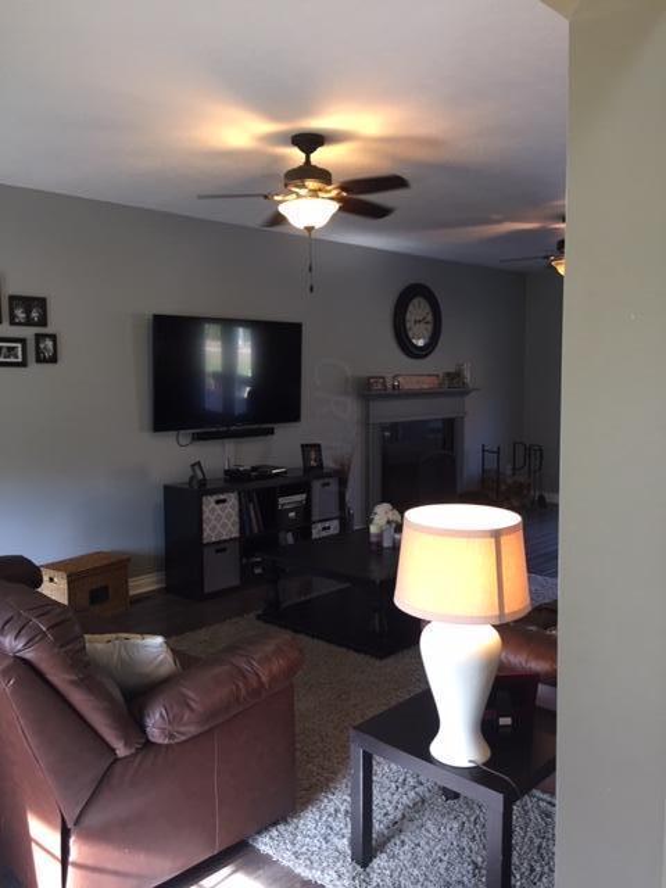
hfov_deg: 48.2
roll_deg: +0.4
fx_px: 744
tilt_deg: -5.9
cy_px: 444
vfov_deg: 61.7
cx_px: 333
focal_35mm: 29
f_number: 2.2
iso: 100
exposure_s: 1/30
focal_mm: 4.15
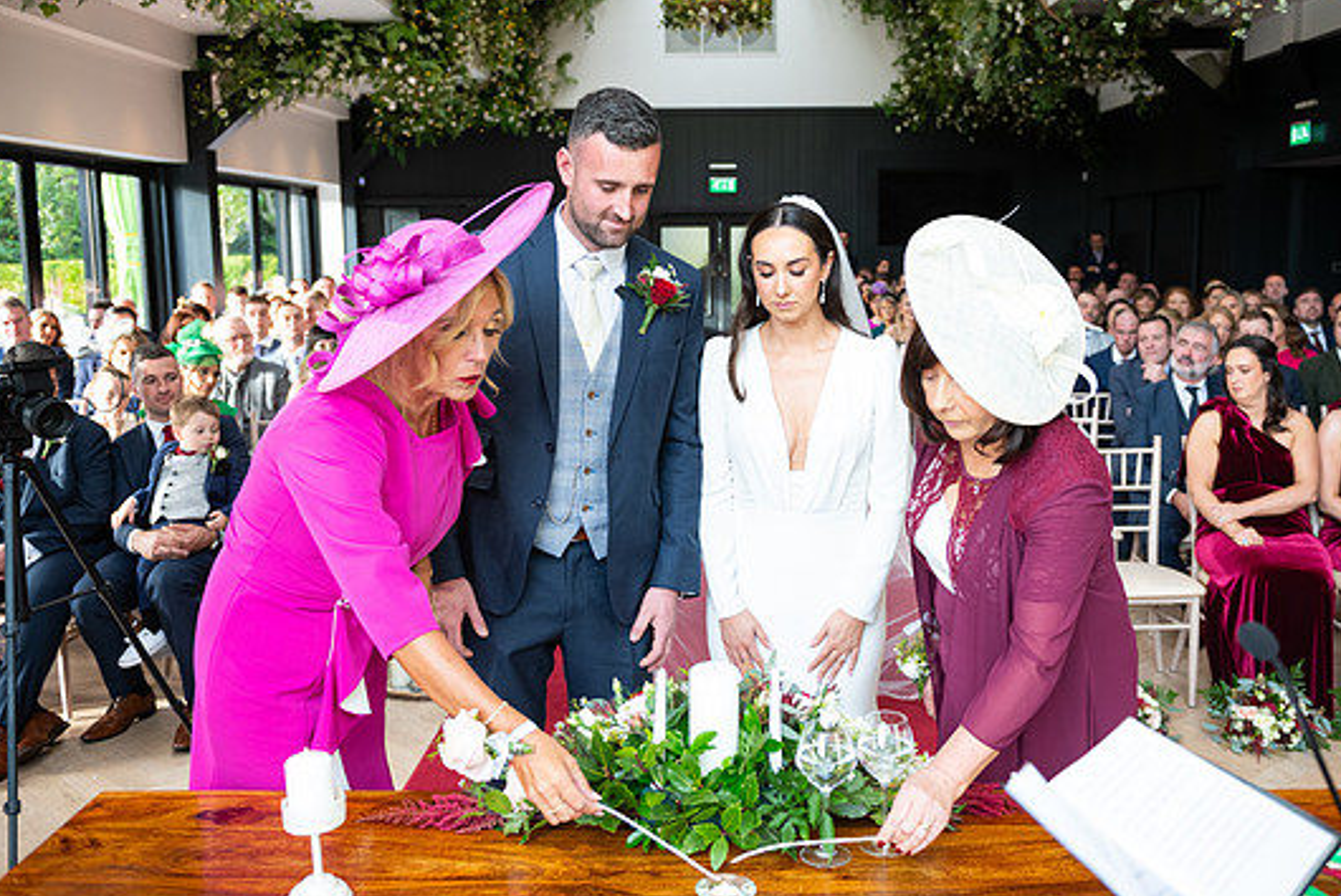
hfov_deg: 54.4
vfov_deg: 37.9
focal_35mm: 35
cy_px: 437
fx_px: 1304
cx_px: 719
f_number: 3.5
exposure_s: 1/160
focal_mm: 32
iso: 640
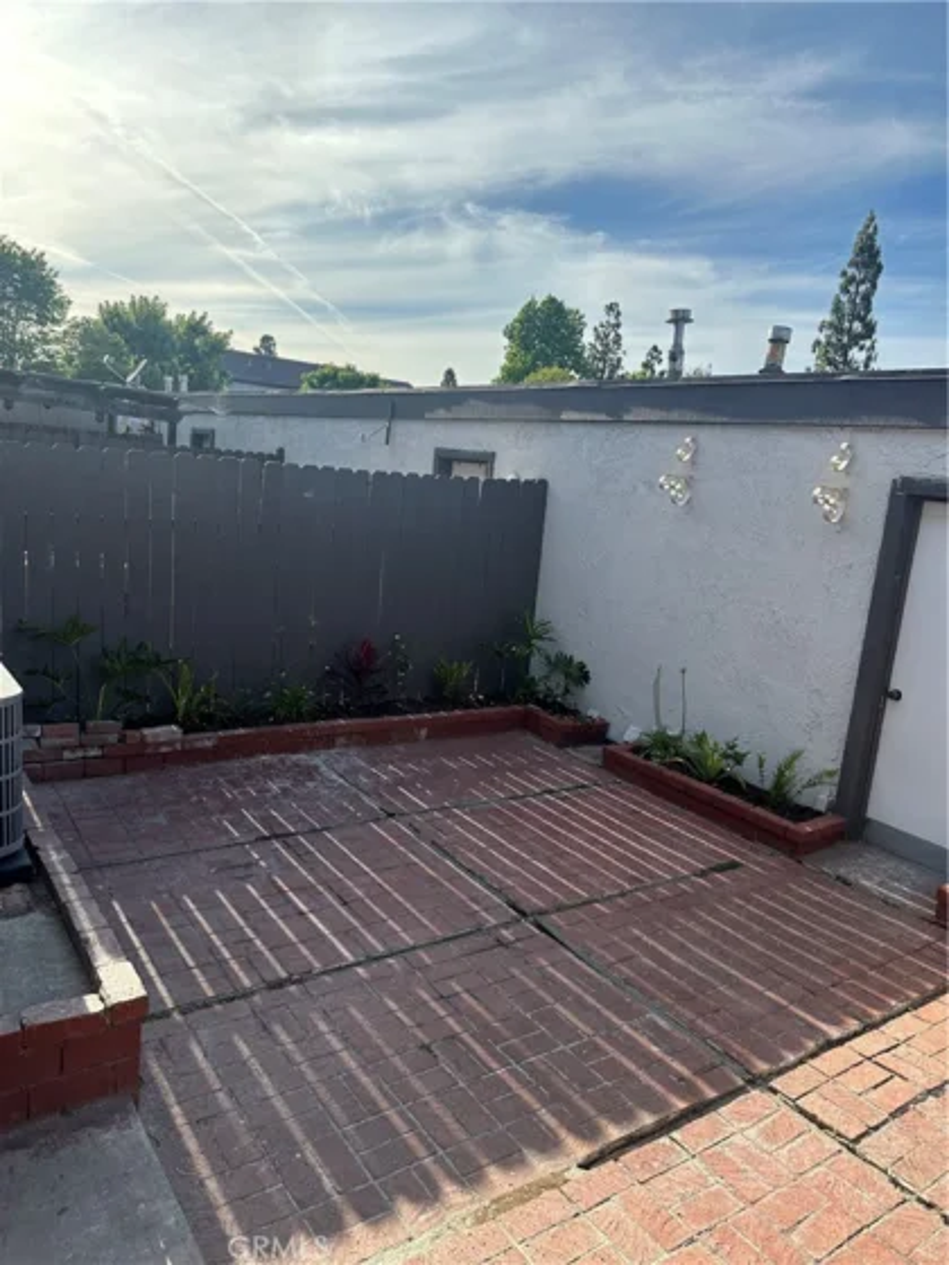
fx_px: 877
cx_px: 474
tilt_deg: -12.4
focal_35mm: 24
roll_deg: -5.9
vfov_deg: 71.6
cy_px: 632
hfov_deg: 56.8
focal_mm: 6.86
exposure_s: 1/3717
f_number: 1.78
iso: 80
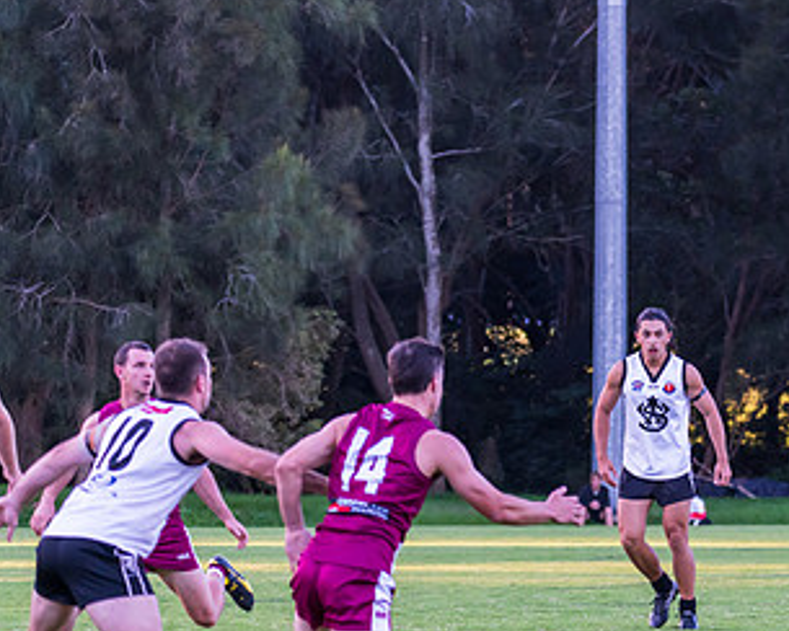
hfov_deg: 6.0
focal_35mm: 320
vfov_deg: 4.8
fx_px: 7472
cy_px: 372
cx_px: 884
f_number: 5.6
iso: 1600
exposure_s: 1/400
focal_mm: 150
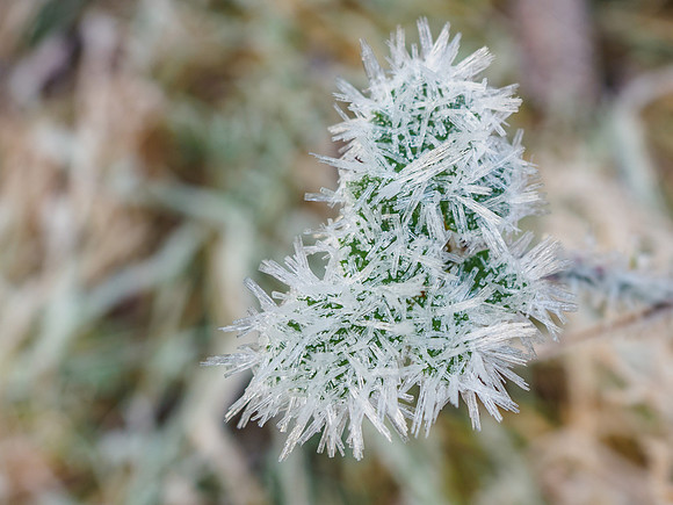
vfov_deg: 37.3
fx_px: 742
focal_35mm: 38
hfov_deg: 48.2
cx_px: 431
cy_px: 182
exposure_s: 1/80
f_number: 2.8
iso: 64
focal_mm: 12
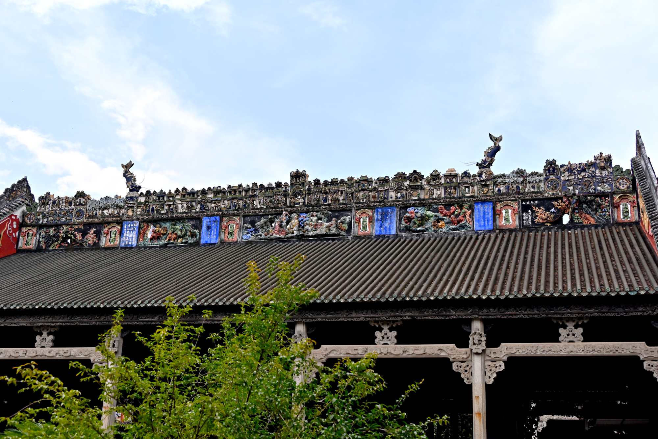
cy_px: 220
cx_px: 329
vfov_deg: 30.5
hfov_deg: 44.5
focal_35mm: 44
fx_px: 804
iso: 400
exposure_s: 1/3200
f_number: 5.3
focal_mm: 44
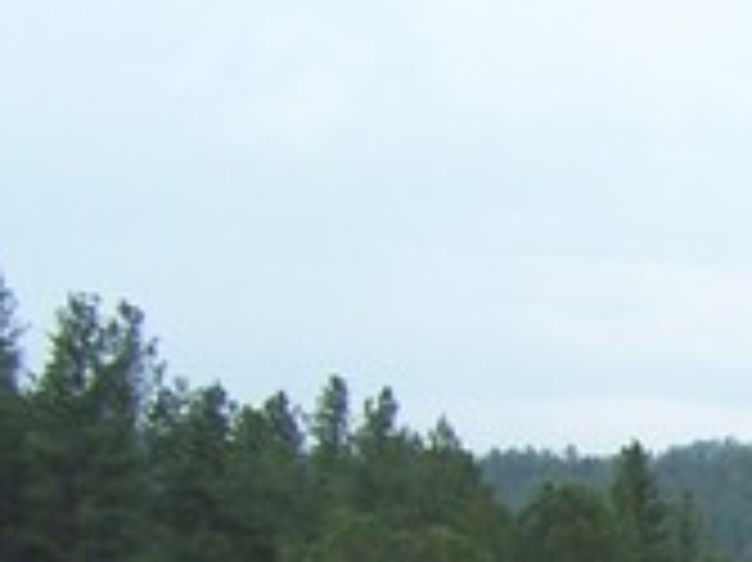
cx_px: 1599
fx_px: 3951
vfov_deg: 7.9
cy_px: 949
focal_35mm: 182
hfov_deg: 9.9
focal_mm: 6.3
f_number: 2.8
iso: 80
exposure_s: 1/250
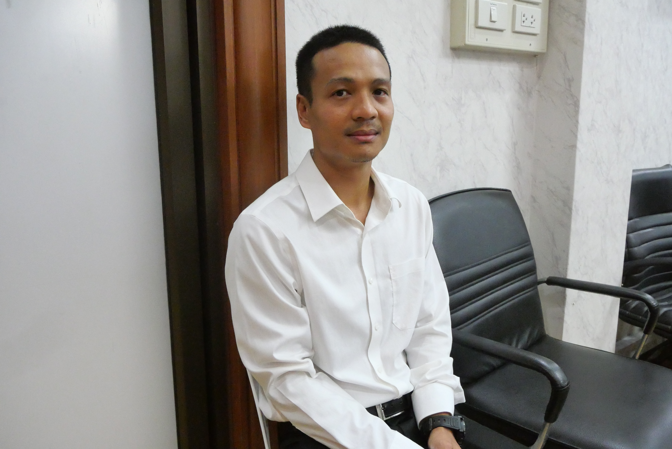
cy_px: 224
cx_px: 336
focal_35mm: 29
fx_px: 542
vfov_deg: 45.0
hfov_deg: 63.6
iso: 6400
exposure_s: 1/100
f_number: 5.6
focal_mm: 14
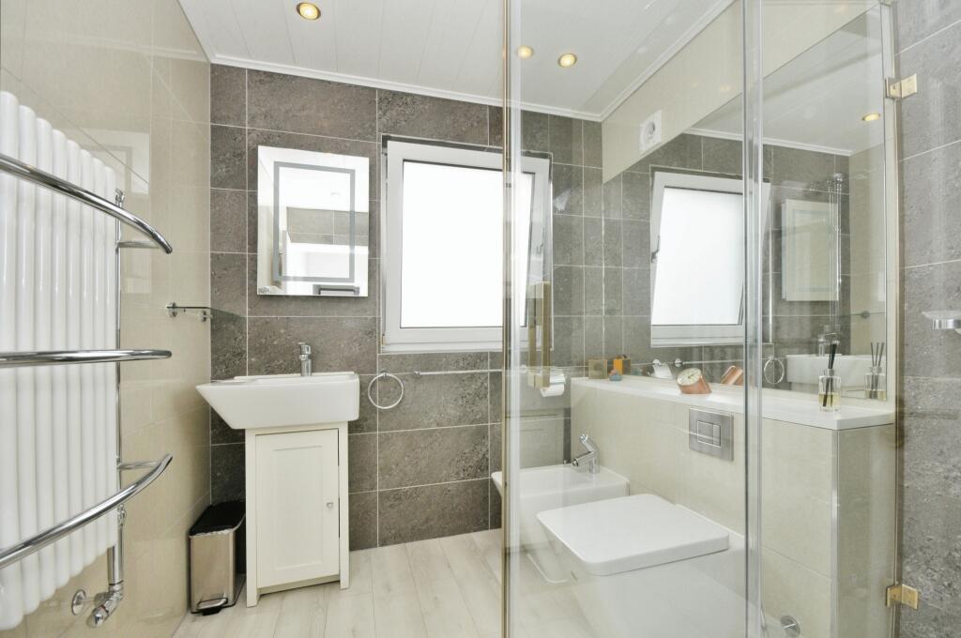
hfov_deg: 100.5
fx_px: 400
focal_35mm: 15
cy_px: 319
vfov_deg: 77.2
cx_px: 480
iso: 500
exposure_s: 1/250
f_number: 9
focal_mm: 10
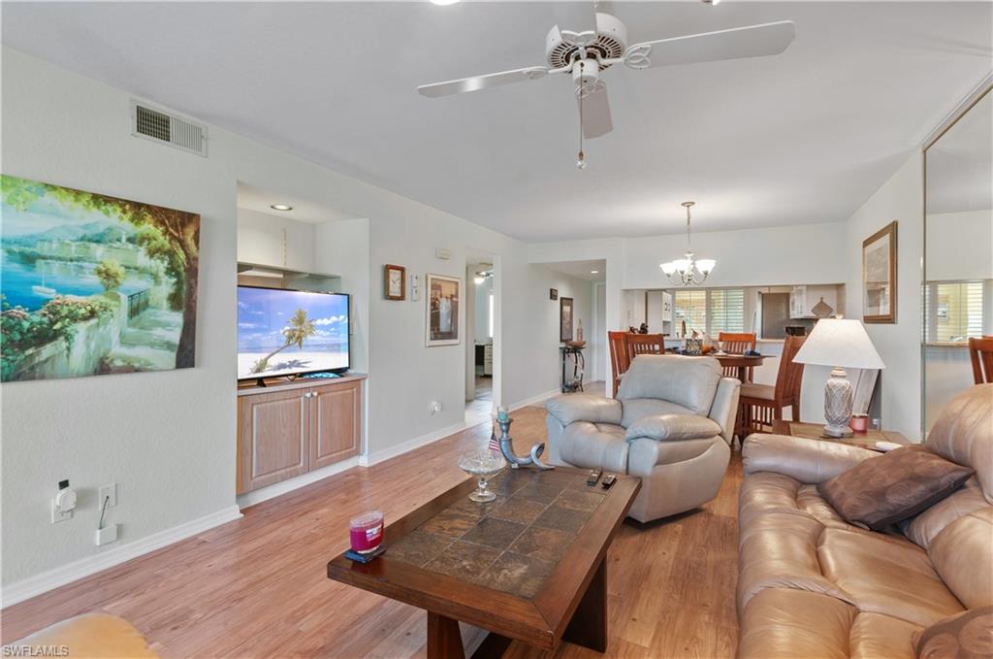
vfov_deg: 77.1
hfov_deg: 100.5
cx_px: 496
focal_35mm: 15
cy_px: 330
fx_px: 413
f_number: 8
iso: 200
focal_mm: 10
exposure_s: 1
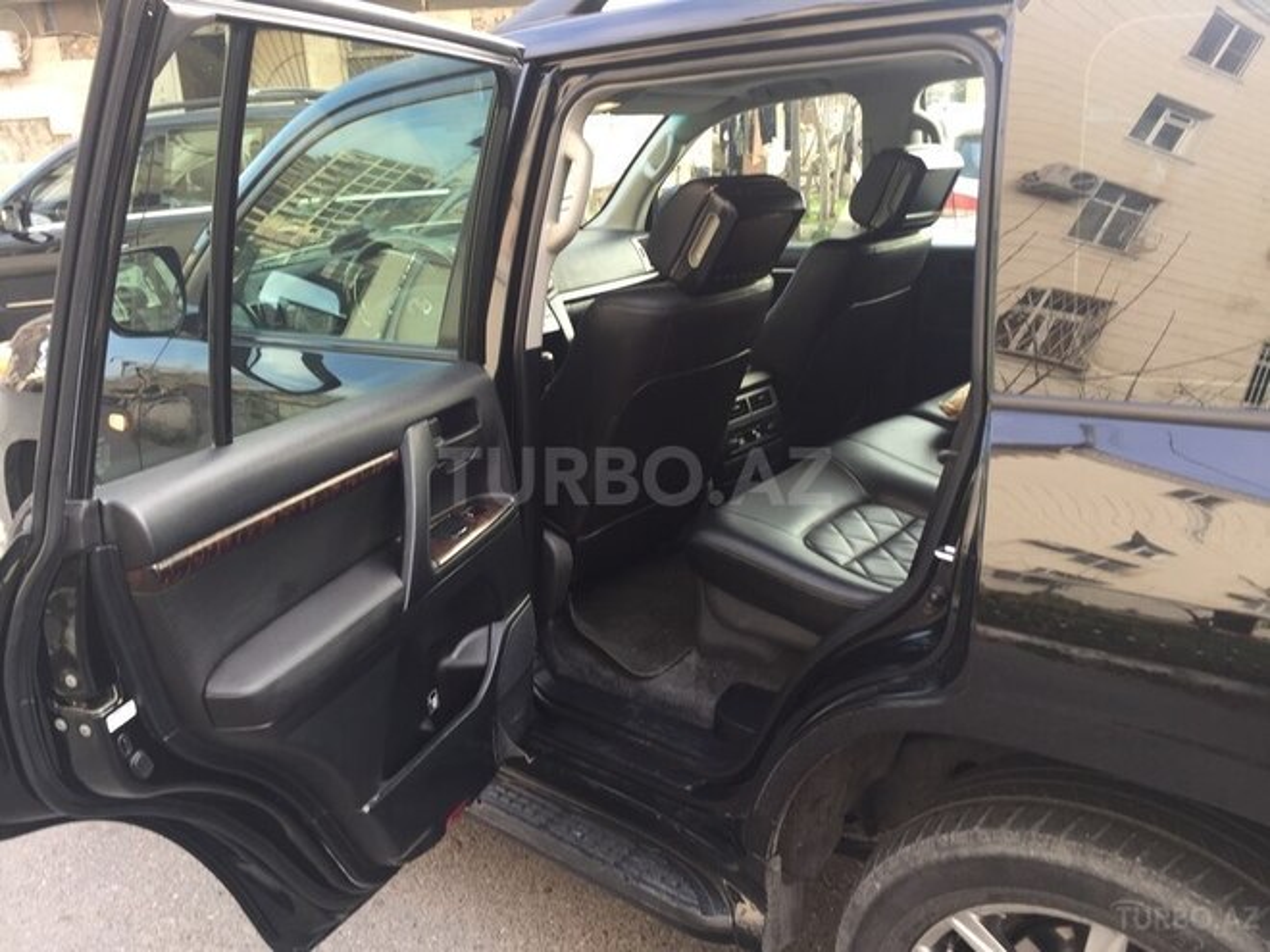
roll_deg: +1.2
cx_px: 635
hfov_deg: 61.7
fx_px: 1064
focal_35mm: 29
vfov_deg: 48.2
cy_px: 476
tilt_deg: -17.9
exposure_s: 1/50
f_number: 2.2
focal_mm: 4.15
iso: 32
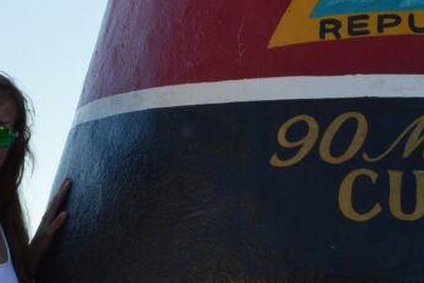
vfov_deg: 7.5
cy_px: 385
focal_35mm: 182
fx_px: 2143
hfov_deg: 11.3
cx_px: 217
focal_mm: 22
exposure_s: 1/125
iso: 100
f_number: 5.6
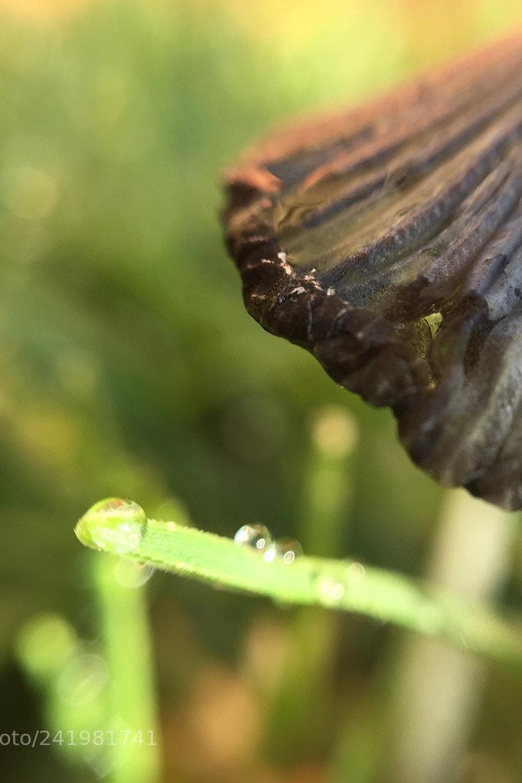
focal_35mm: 41
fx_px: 891
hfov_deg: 32.4
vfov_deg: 47.4
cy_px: 391
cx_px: 341
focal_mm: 4.15
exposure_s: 1/120
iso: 32
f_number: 2.2
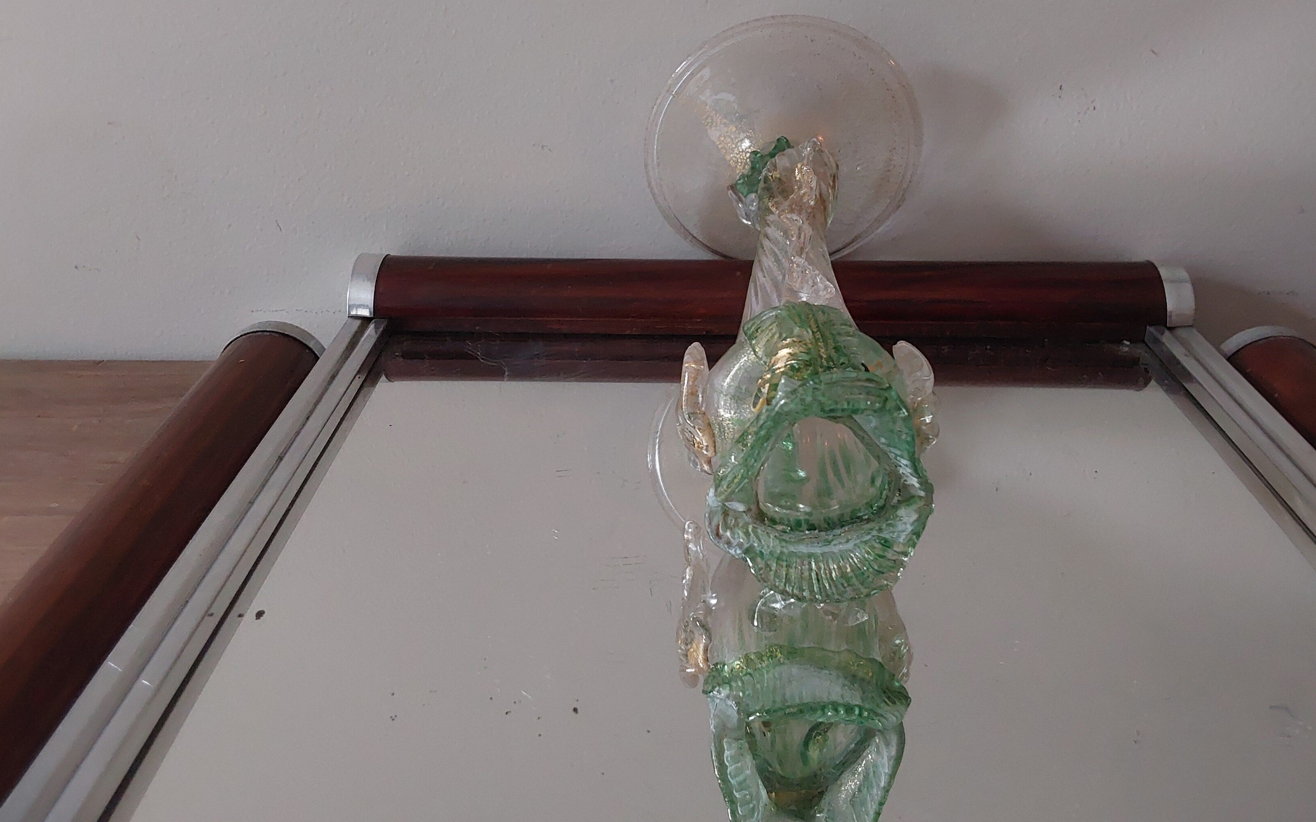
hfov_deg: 62.9
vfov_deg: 41.8
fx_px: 1076
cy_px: 361
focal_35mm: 30
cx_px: 657
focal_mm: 2.91
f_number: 1.9
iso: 400
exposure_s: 1/25
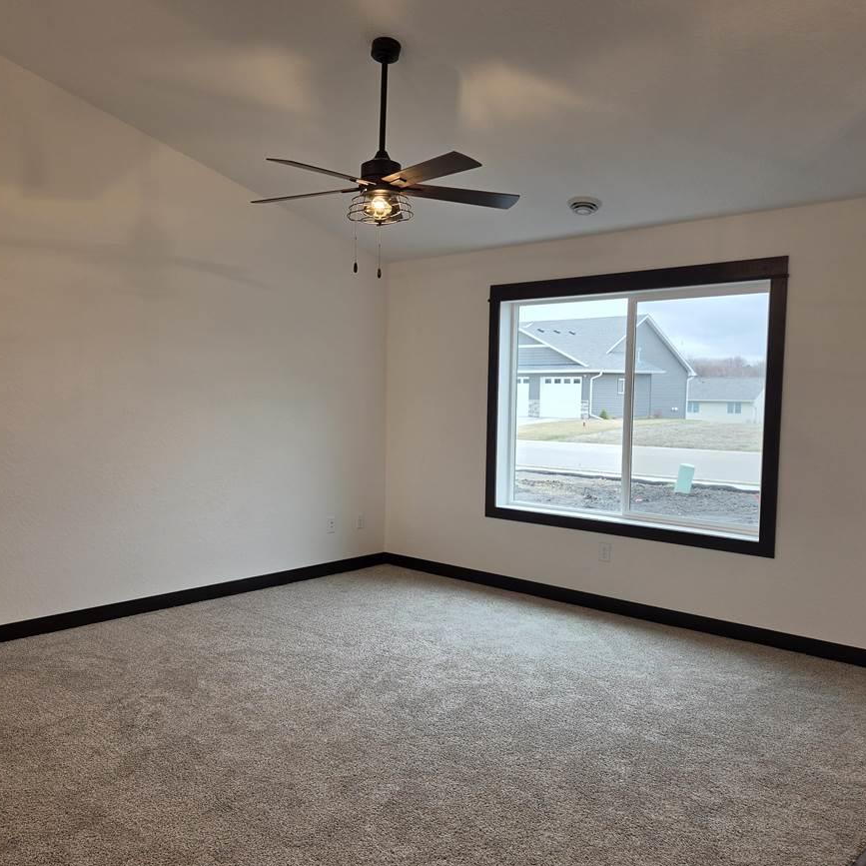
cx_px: 327
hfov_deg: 53.5
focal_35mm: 30
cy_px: 447
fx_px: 849
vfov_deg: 54.0
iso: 50
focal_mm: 5.4
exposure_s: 1/120
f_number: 1.8
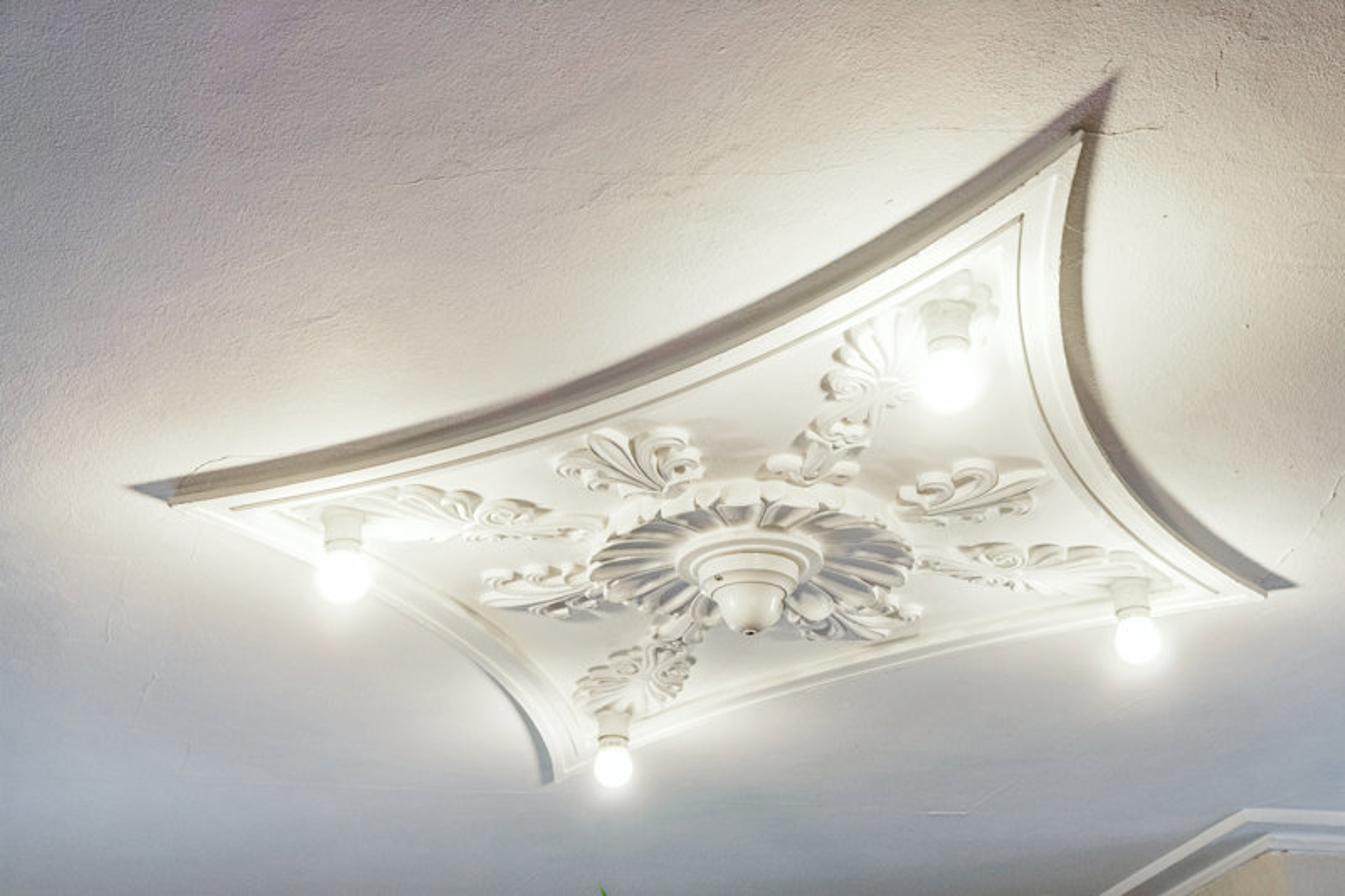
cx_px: 672
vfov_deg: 19.7
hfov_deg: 29.2
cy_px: 448
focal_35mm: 69
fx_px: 2577
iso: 320
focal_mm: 46
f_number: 10
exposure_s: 1/4
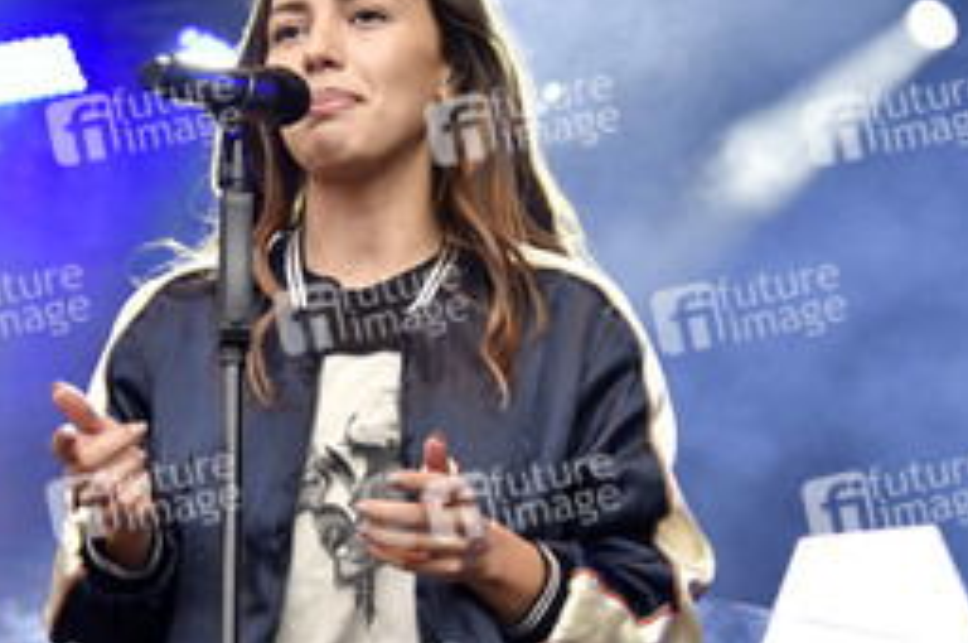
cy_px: 405
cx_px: 422
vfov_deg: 7.4
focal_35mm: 185
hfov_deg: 11.1
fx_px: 4968
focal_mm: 105
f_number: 7.1
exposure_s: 1/160
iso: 400
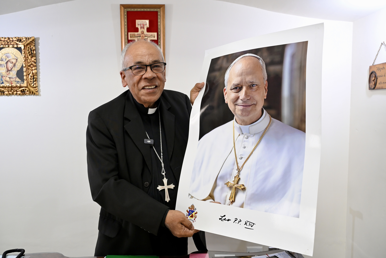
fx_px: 322
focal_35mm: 30
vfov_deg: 43.7
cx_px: 193
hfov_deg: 61.9
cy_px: 129
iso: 2500
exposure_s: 1/160
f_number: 4.5
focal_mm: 30
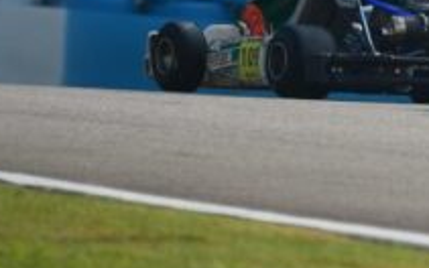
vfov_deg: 0.9
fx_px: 17355
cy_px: -251
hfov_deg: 1.4
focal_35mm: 1484
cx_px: 750
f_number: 4
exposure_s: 1/800
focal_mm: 300
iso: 125
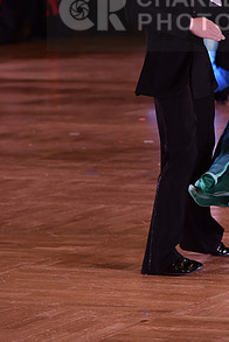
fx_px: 2541
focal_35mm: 267
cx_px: 209
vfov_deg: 7.7
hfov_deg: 5.2
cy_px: 13
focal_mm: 135
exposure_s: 1/250
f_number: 4
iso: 1250
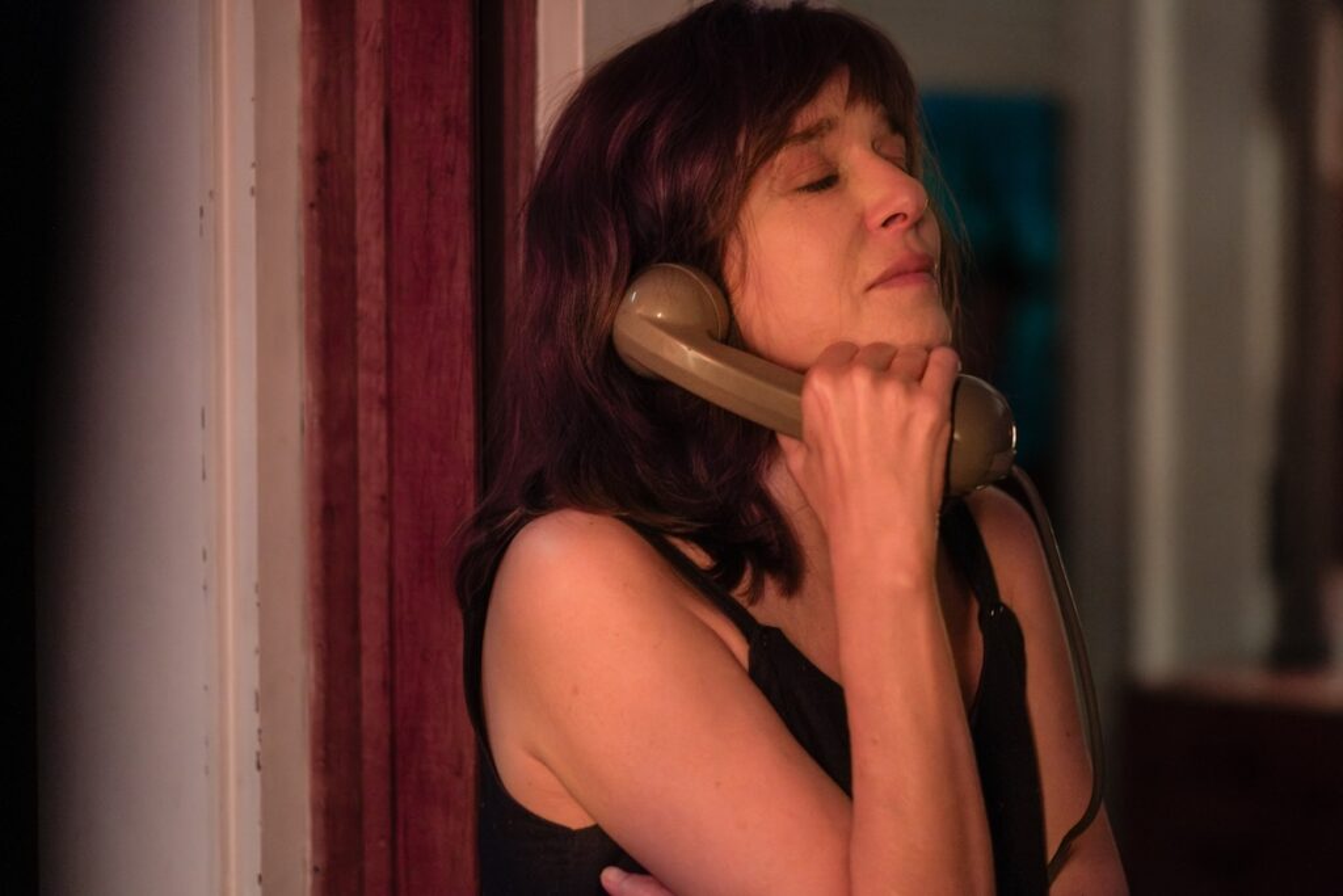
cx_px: 672
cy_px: 448
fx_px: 3134
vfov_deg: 16.3
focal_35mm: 84
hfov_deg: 24.2
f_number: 1.2
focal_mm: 56
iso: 5000
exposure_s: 1/125
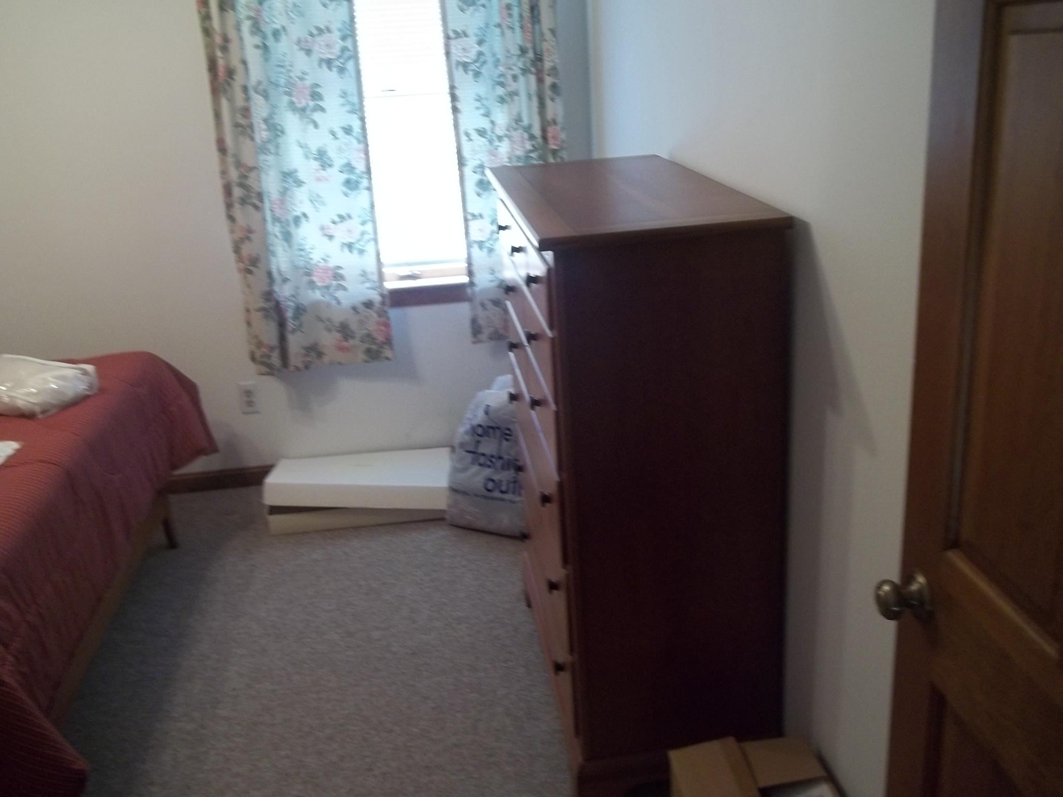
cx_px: 532
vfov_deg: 44.2
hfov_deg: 56.8
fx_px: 983
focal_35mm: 32
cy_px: 398
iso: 160
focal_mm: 5.7
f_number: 2.9
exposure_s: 1/20
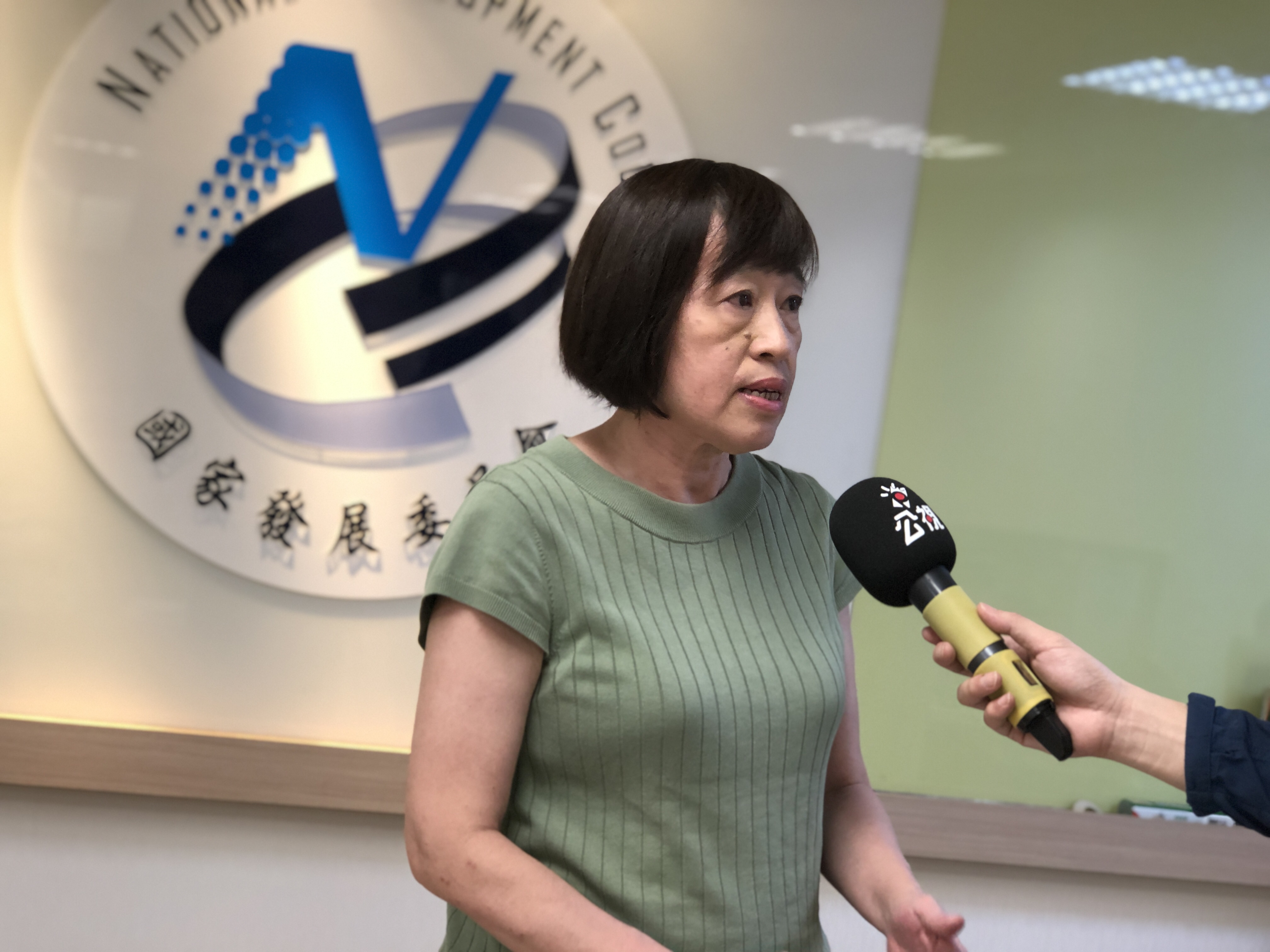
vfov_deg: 25.7
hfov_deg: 33.8
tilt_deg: -3.3
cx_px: 635
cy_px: 476
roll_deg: -7.7
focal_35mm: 57
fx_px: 2091
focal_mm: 6.6
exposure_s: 1/30
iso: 80
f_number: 2.8
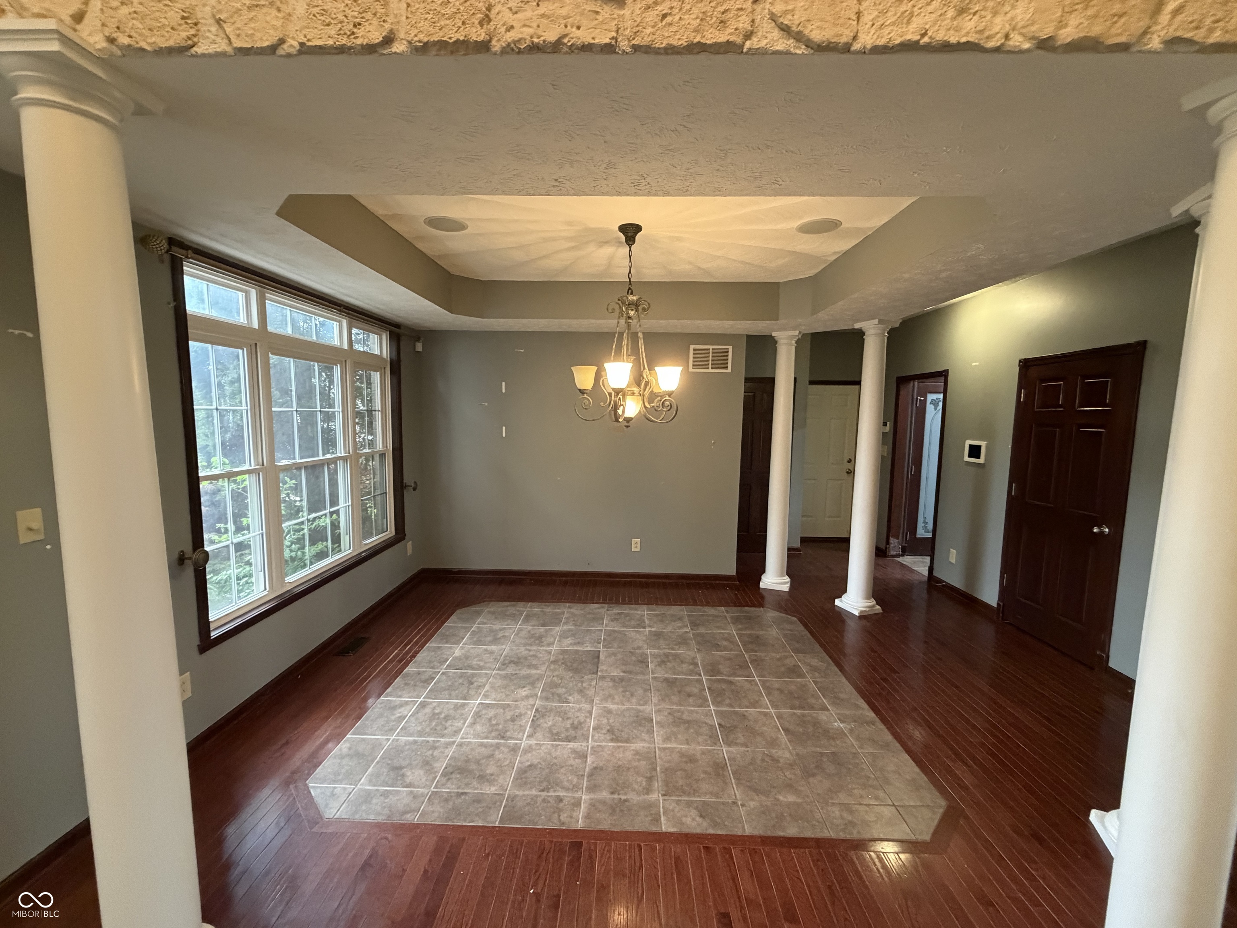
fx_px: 500
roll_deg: -0.3
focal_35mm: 14
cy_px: 464
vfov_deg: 85.7
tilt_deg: -5.2
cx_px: 618
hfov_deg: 102.1
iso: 640
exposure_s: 1/60
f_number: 2.2
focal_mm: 2.22
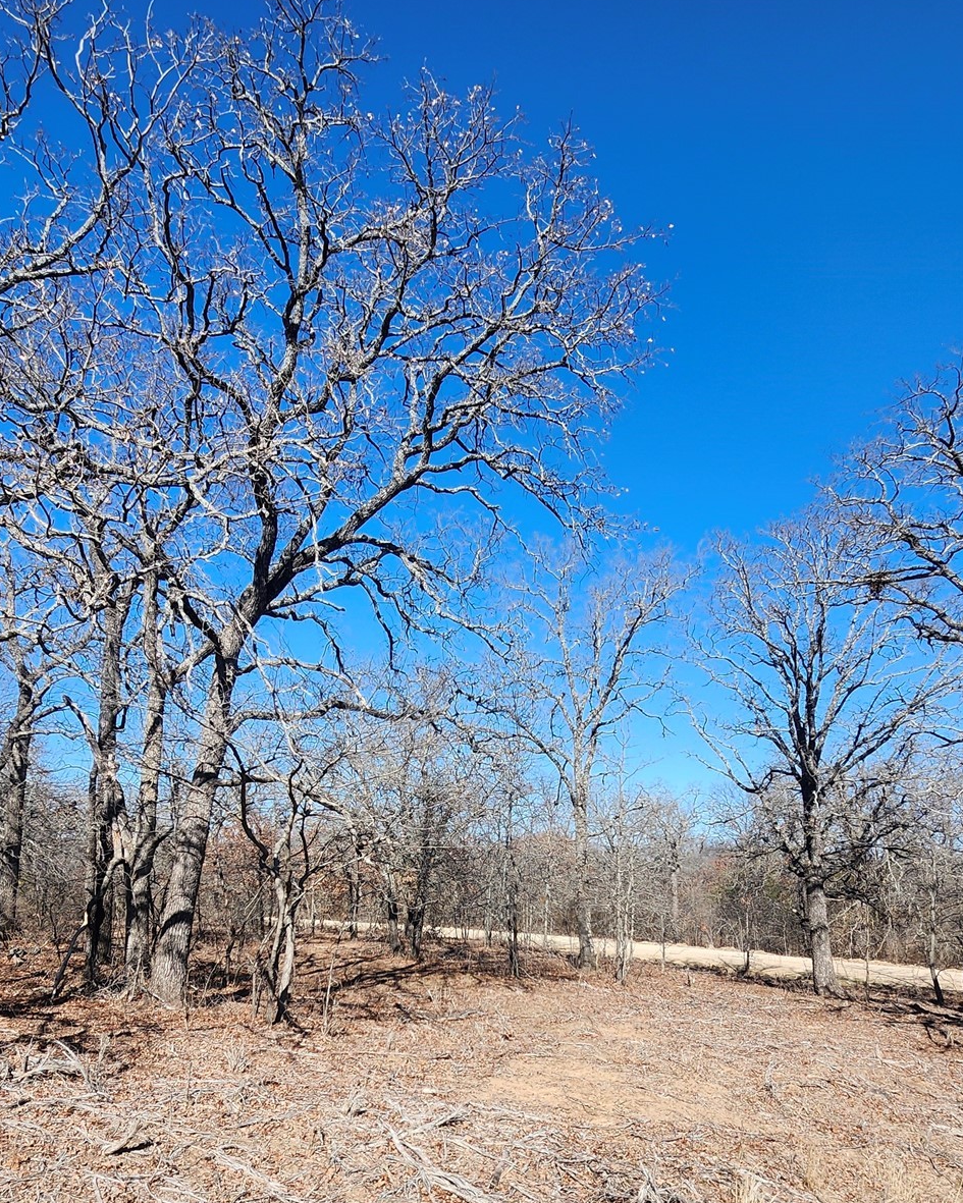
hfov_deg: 63.0
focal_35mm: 22
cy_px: 751
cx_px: 434
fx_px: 784
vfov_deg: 73.8
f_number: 2.2
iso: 40
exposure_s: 1/1078
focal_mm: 1.74
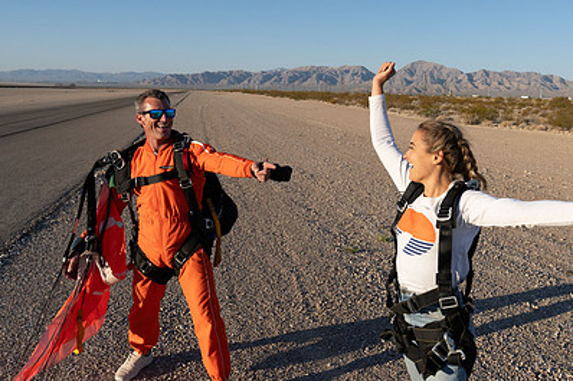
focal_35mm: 35
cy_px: 169
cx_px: 354
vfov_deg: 37.8
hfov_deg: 53.9
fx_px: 557
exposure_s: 1/2000
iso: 800
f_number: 8
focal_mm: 24
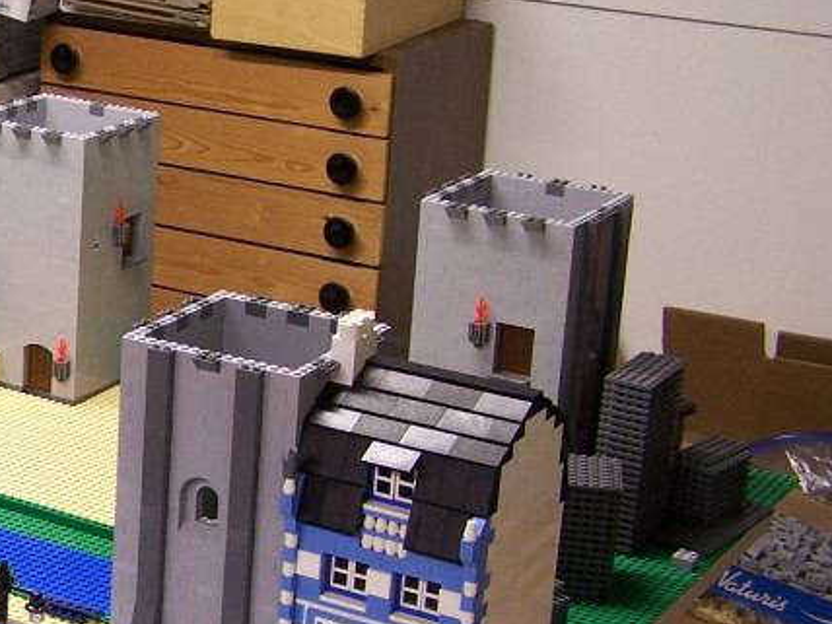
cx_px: -148
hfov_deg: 20.3
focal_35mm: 91
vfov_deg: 16.2
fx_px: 2187
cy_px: 332
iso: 80
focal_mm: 6.3
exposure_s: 1/6
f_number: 2.8
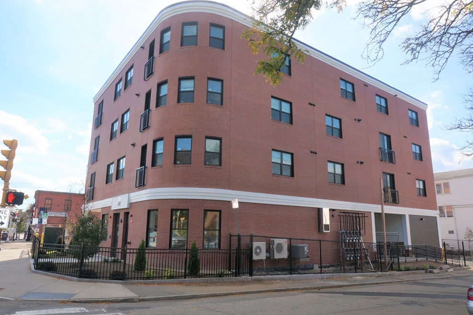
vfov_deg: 51.3
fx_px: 328
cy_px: 161
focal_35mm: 25
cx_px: 230
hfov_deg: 71.5
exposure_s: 1/100
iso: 100
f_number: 13
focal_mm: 16
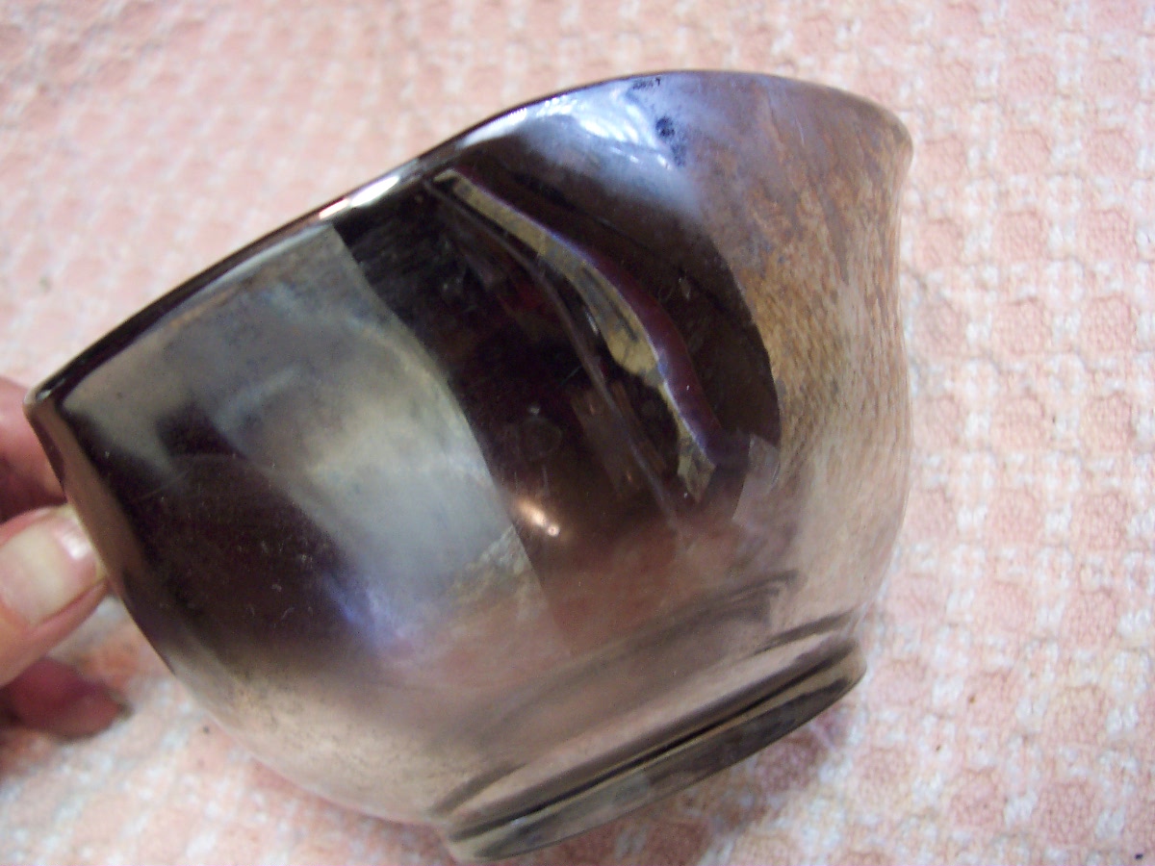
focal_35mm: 37
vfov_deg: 38.7
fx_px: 1235
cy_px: 433
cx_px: 578
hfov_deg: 50.1
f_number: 2.8
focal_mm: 5.6
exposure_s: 1/30
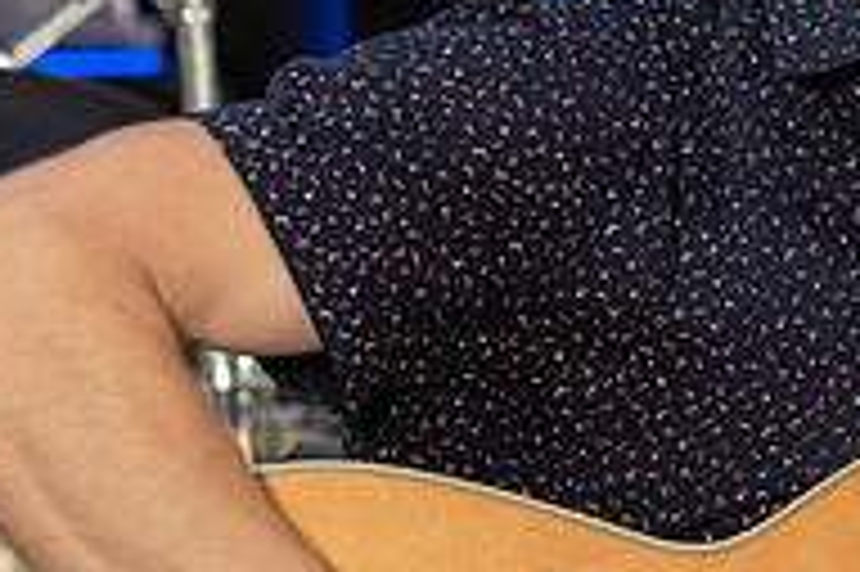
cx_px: 1031
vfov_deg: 2.2
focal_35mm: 623
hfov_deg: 3.3
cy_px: 38
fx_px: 14870
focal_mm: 205
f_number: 6.3
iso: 5000
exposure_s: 1/160
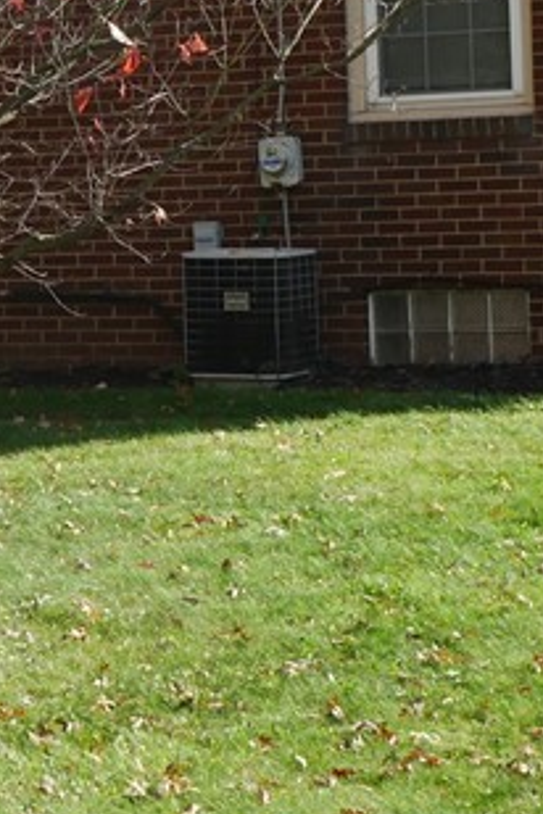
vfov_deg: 14.7
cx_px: -312
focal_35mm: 138
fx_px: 3122
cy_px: 47
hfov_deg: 9.6
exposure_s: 1/250
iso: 200
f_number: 7.1
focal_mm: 20
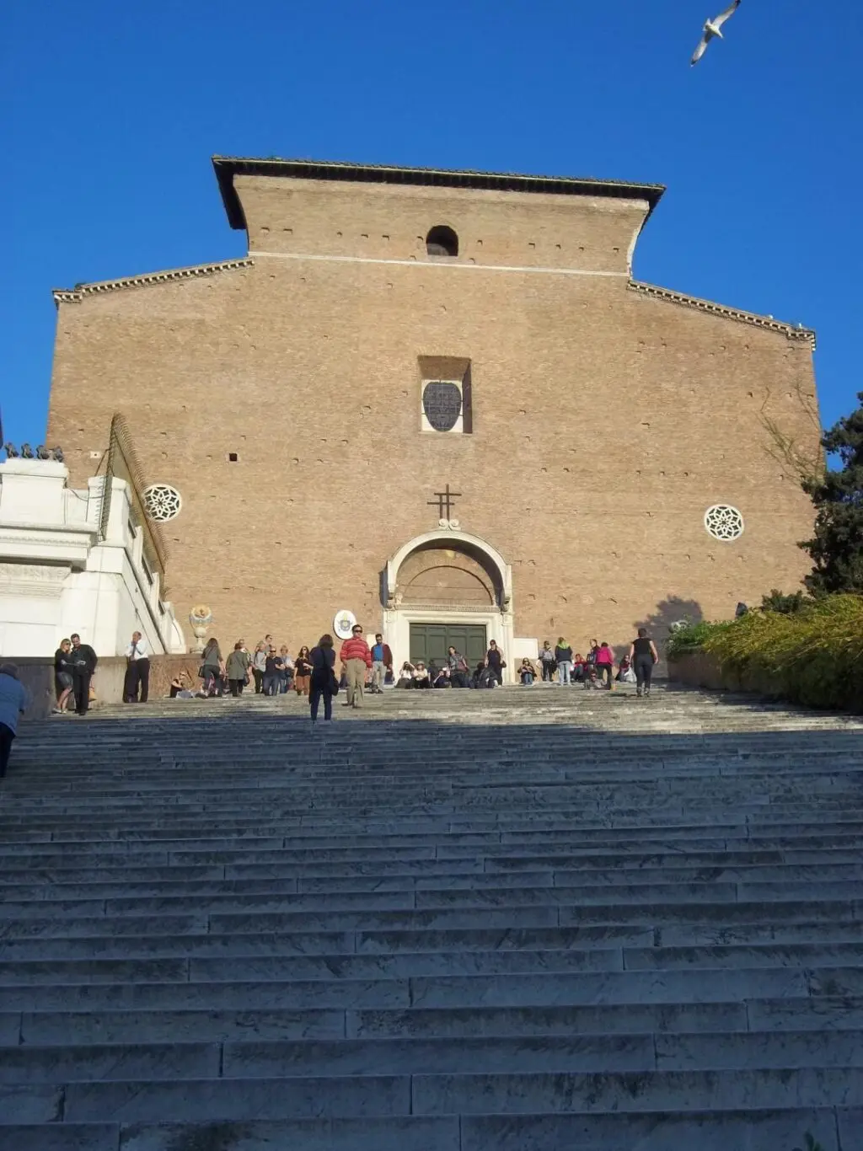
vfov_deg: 38.9
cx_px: 432
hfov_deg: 29.7
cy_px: 576
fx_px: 1629
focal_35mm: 49
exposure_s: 1/500
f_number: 3.6
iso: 64
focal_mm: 8.8
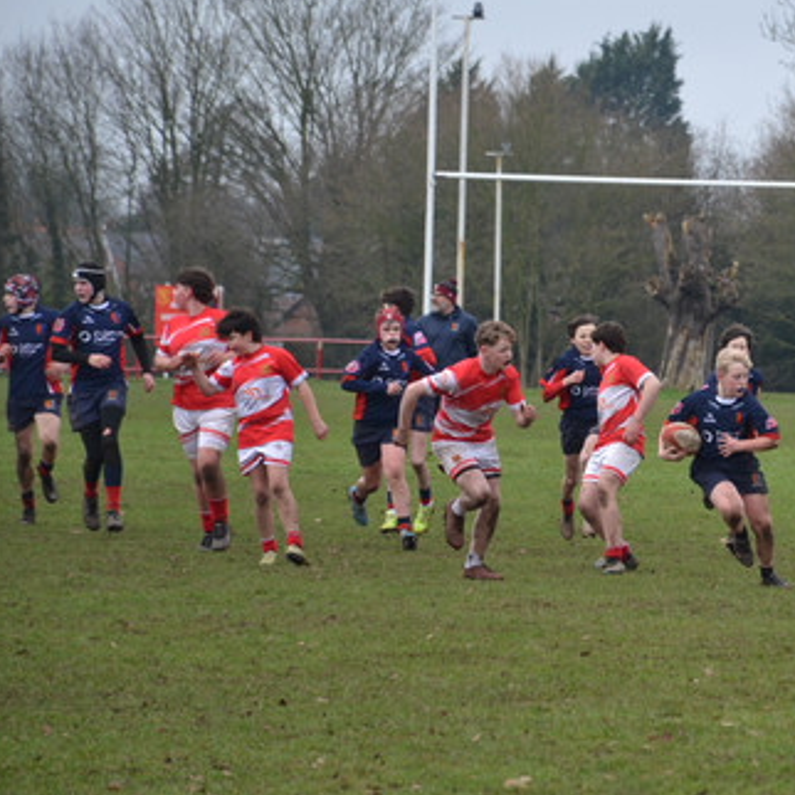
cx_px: 738
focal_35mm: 355
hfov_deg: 4.9
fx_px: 9224
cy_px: 414
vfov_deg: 4.9
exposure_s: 1/500
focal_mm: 140
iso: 500
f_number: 5.6
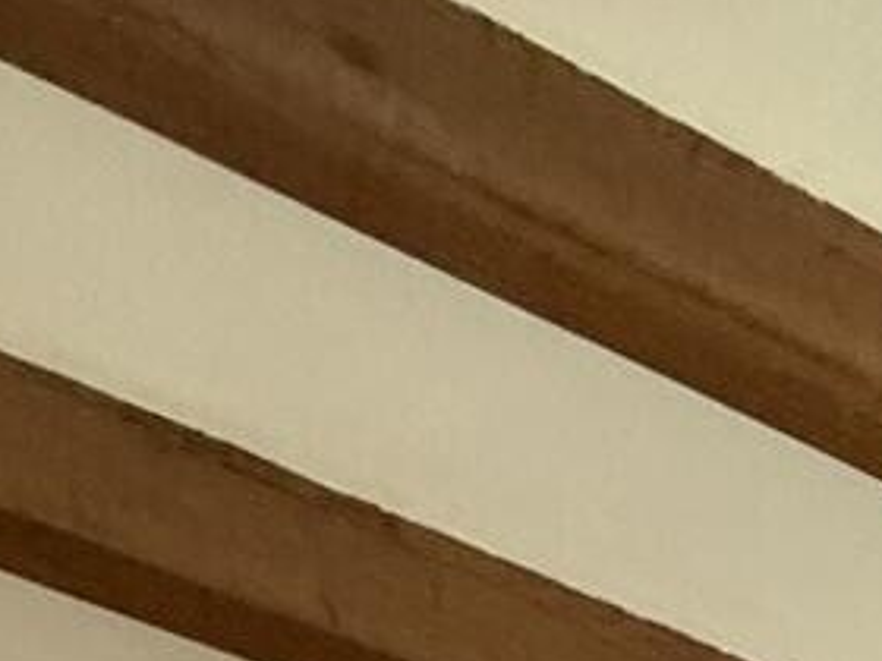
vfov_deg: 9.6
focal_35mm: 96
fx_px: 2446
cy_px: 2241
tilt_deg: +1.8
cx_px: 1887
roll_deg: +1.9
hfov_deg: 15.3
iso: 500
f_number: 2.2
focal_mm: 2.22
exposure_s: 1/60
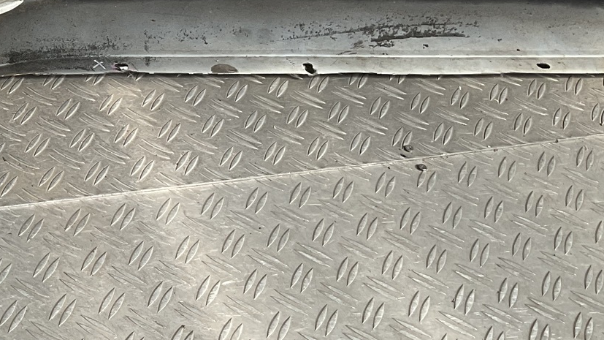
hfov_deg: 25.1
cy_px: 10
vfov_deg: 15.4
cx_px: -102
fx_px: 1233
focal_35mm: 77
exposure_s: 1/500
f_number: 1.8
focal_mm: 3
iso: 16
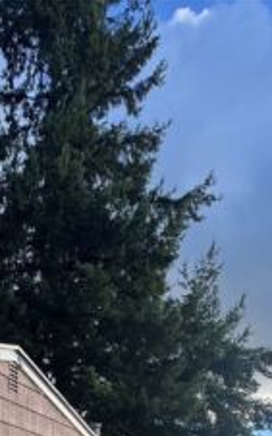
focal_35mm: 35
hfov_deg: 34.7
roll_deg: +0.7
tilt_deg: +1.4
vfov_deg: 40.6
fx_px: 416
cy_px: 512
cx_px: 42
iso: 40
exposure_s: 1/544
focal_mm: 2.22
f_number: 2.2
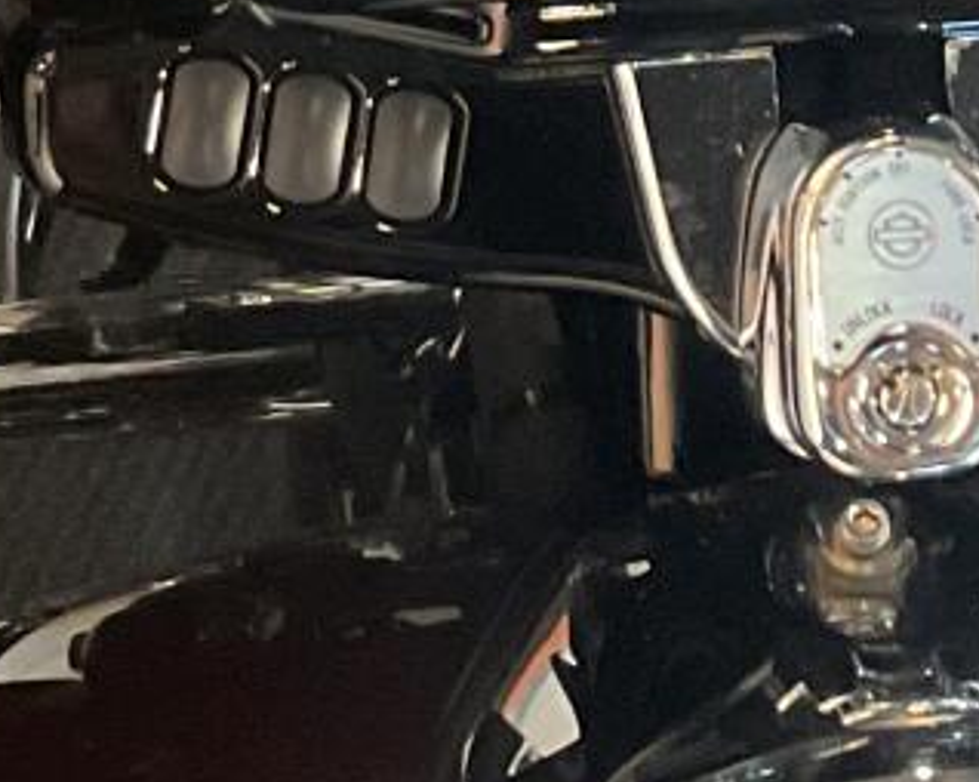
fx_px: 5154
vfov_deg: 8.4
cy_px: -499
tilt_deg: -56.3
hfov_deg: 10.8
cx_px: 622
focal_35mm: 178
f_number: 1.8
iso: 200
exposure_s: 1/33
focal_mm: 3
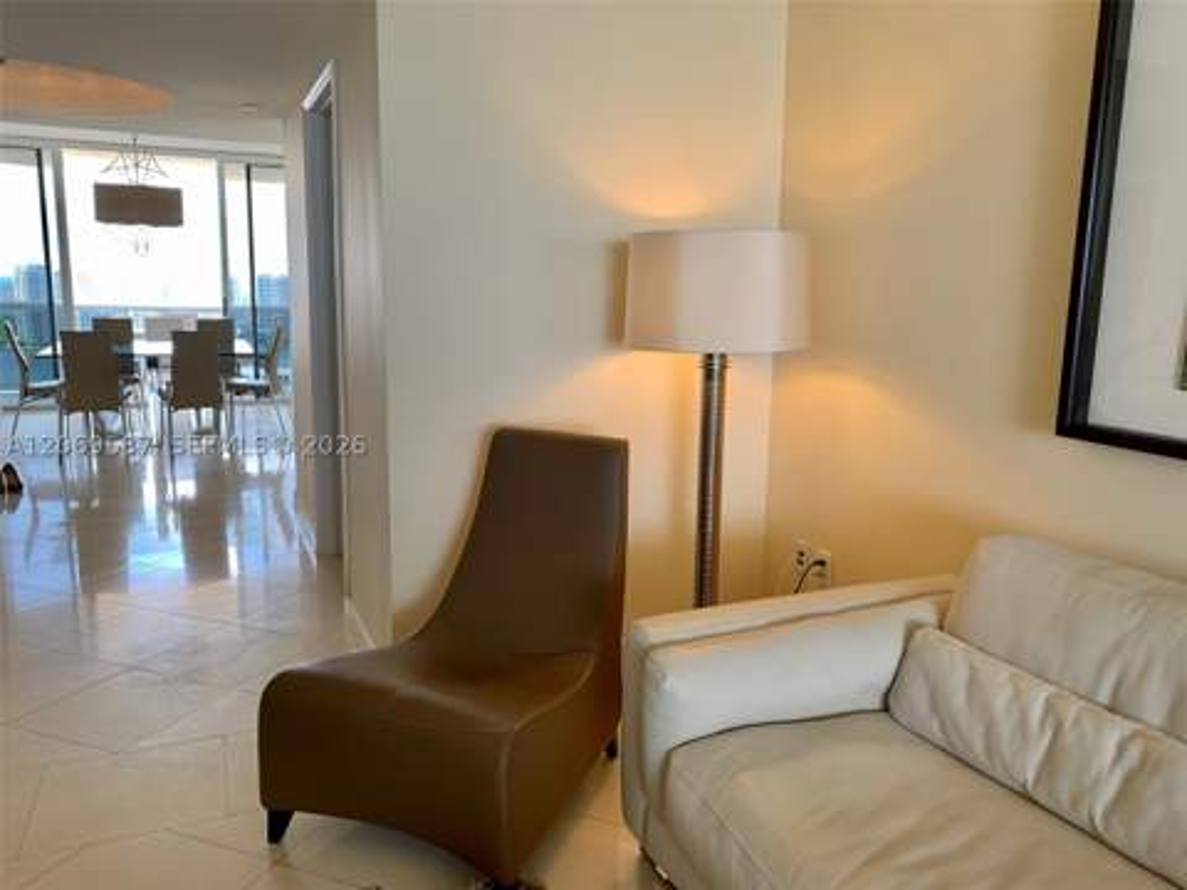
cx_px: 594
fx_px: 892
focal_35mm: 26
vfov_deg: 53.1
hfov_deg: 67.3
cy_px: 445
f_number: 1.8
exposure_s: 1/120
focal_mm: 4.25
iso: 50
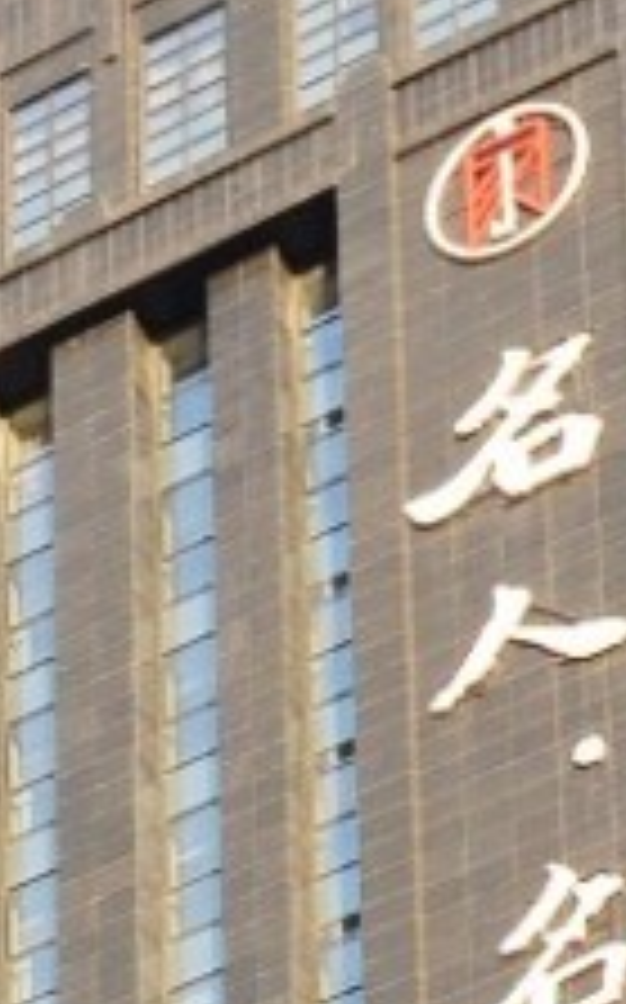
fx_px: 6154
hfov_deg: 5.8
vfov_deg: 8.1
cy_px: 2870
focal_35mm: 225
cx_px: 126
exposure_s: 1/320
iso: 800
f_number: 9
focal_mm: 32
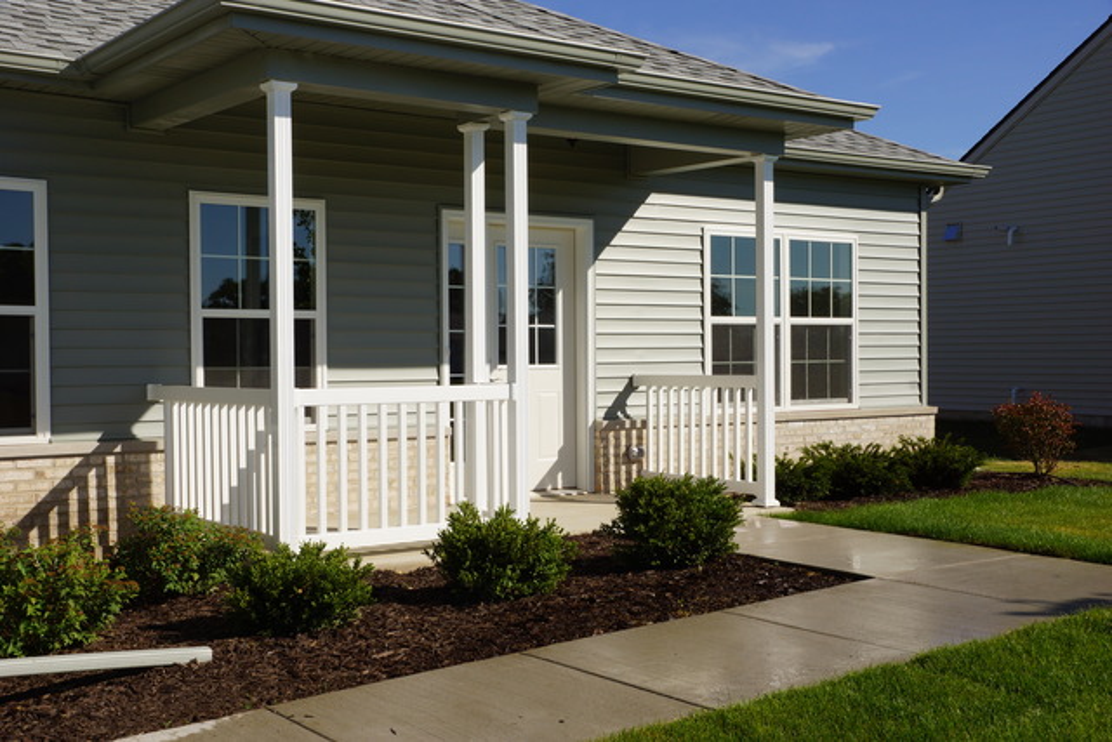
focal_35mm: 42
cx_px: 556
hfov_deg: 46.4
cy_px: 371
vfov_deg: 31.9
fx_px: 1298
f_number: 16
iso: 100
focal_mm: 28
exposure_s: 1/160
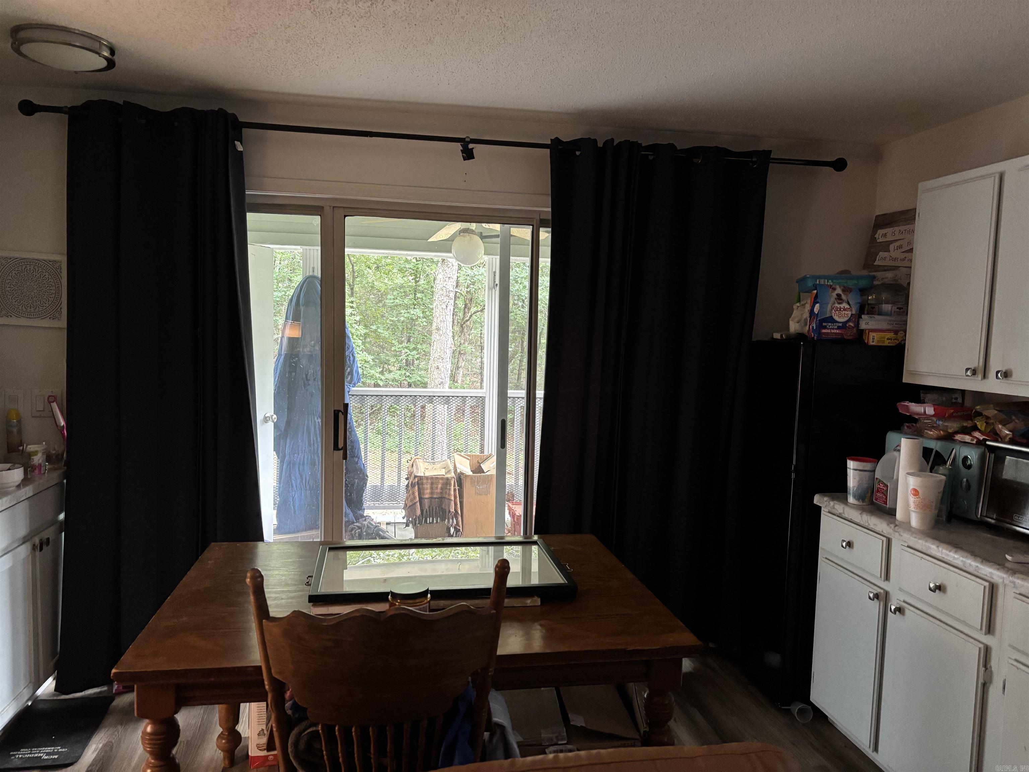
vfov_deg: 53.1
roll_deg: -1.8
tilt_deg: -5.3
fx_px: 773
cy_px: 386
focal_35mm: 26
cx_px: 514
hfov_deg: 67.3
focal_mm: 5.96
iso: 500
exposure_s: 1/40
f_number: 1.6
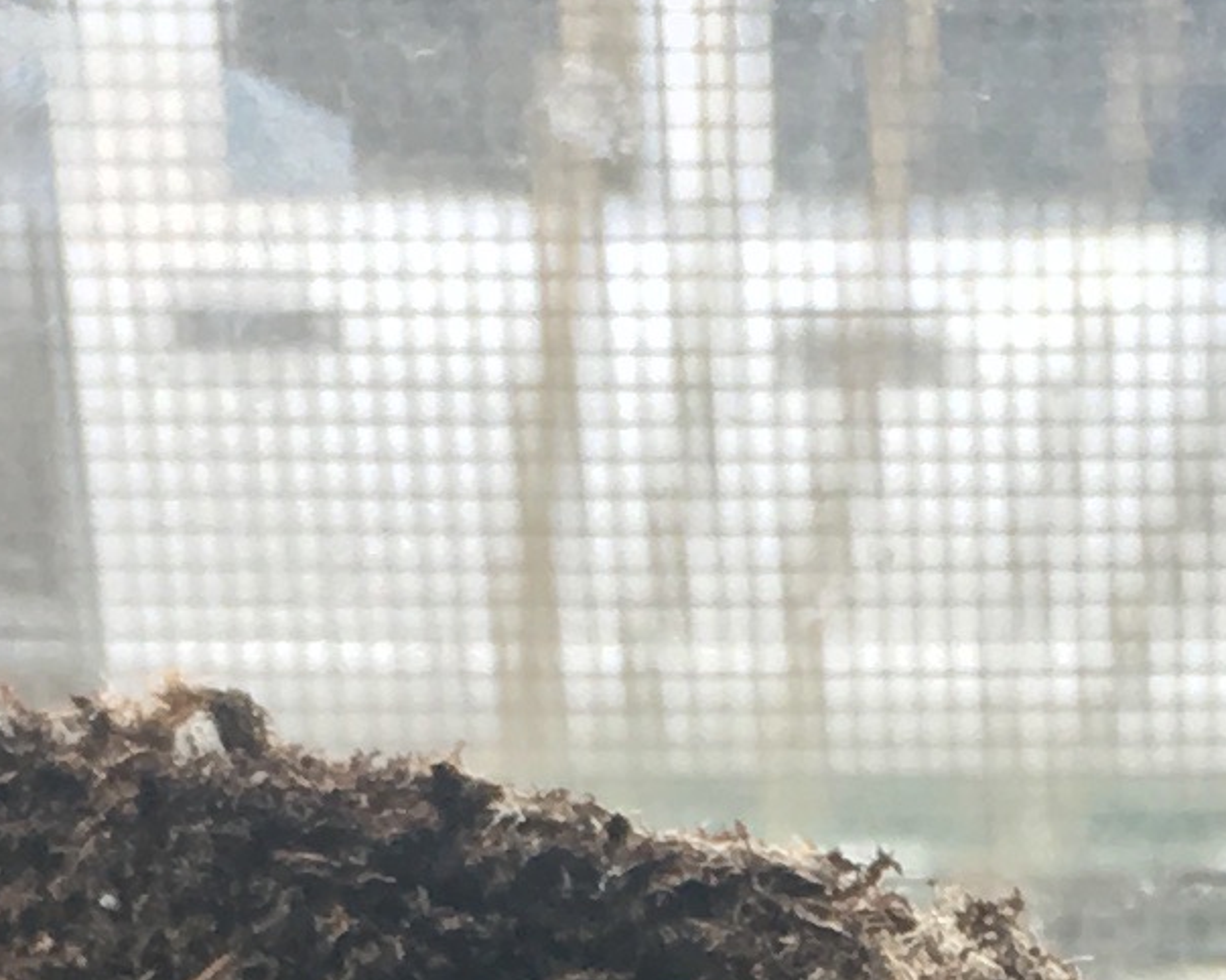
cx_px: 1210
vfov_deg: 7.7
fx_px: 6857
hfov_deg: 10.1
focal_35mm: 189
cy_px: 2120
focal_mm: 4.15
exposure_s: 1/120
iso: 40
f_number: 2.2
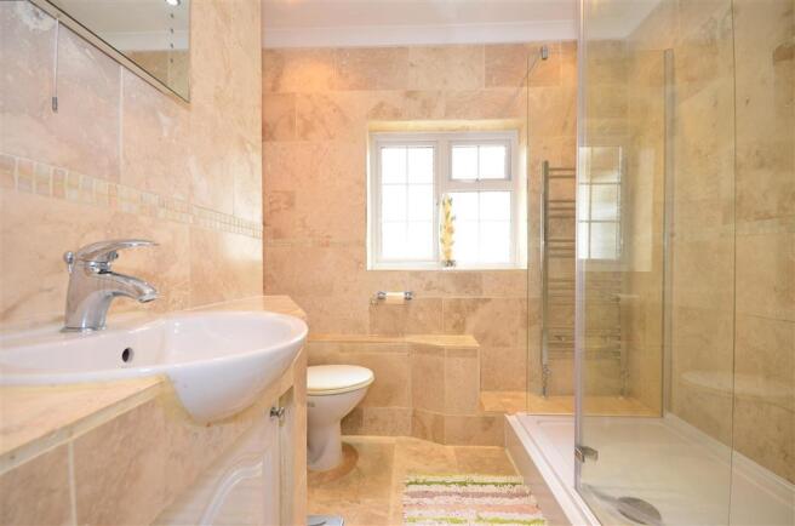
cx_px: 398
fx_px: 330
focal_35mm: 15
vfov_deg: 77.0
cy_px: 263
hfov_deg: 100.5
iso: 400
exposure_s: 1/10
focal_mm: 10
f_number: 8
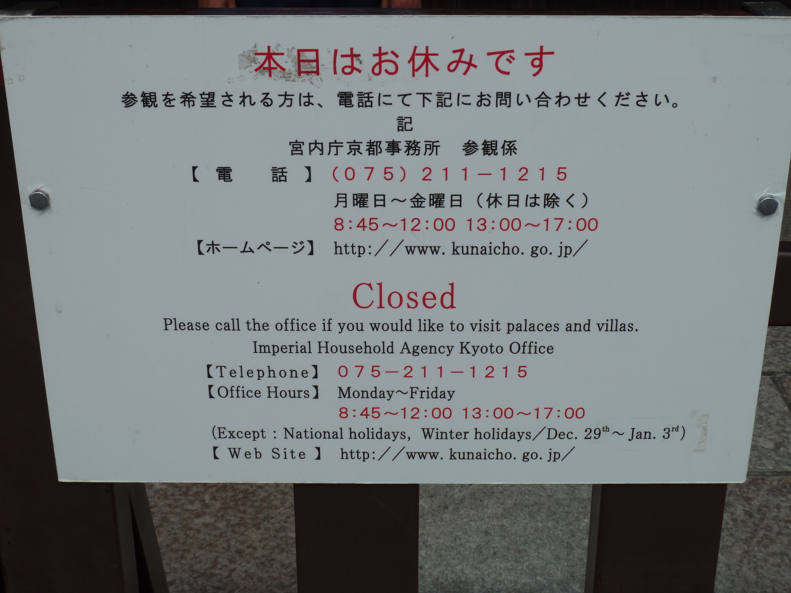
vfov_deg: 30.3
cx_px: 396
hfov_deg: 39.7
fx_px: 1097
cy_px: 296
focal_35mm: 48
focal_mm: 7.9
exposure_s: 1/400
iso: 80
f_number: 5.6
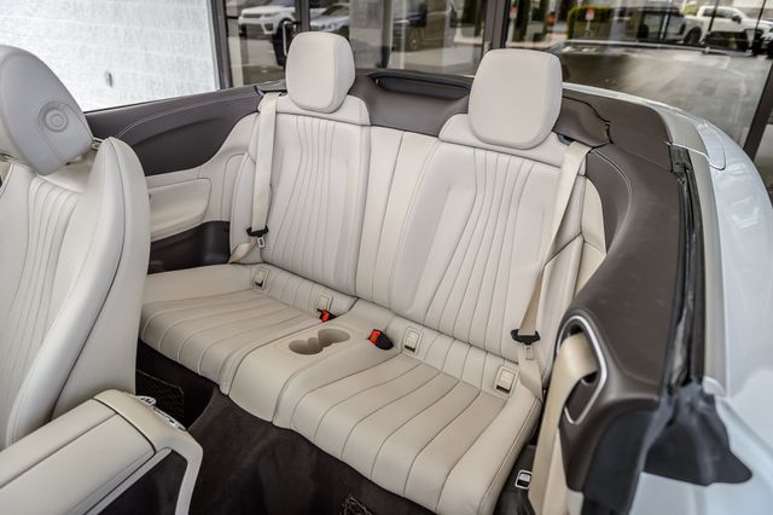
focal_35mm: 24
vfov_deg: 53.1
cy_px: 258
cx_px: 386
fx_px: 515
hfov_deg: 73.8
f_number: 4
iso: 400
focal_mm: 24
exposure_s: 1/500
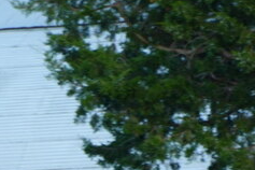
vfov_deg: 1.6
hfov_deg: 2.4
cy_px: 343
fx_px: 6191
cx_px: -72
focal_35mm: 874
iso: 320
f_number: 5.6
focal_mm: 135
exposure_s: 1/250
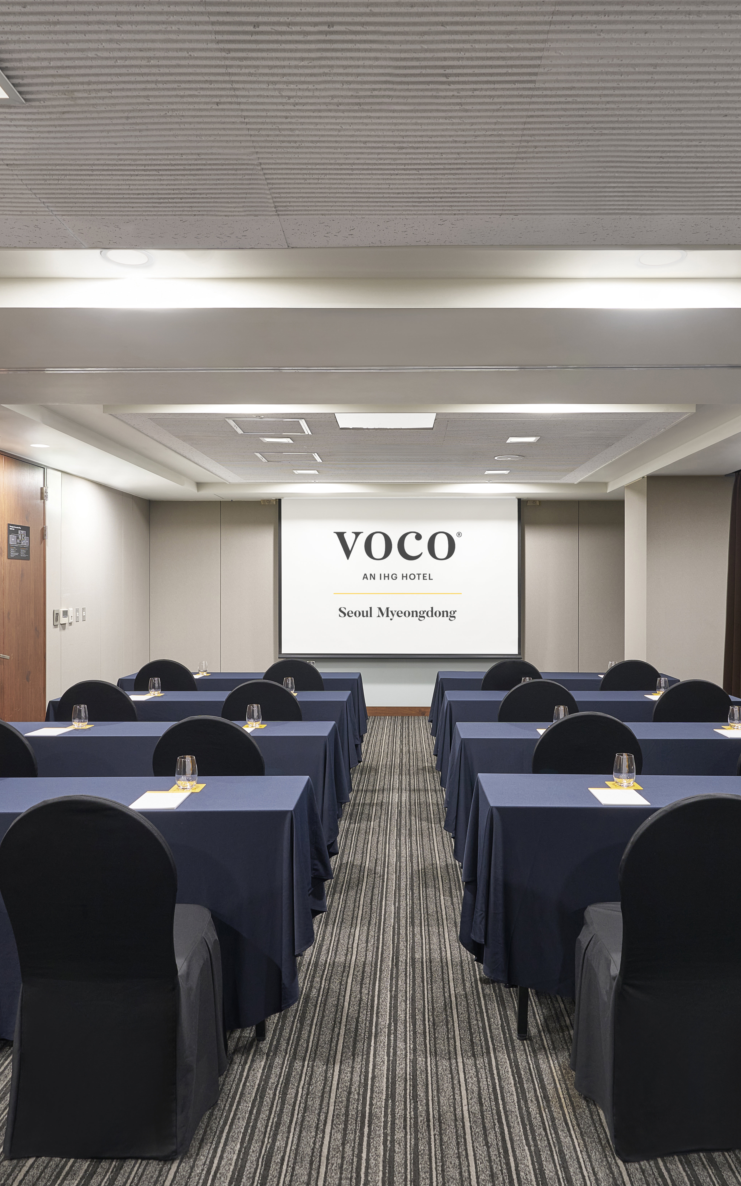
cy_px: 595
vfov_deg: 72.5
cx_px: 397
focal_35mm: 25
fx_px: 808
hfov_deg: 49.2
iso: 200
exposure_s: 1/1.25
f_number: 8
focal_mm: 16
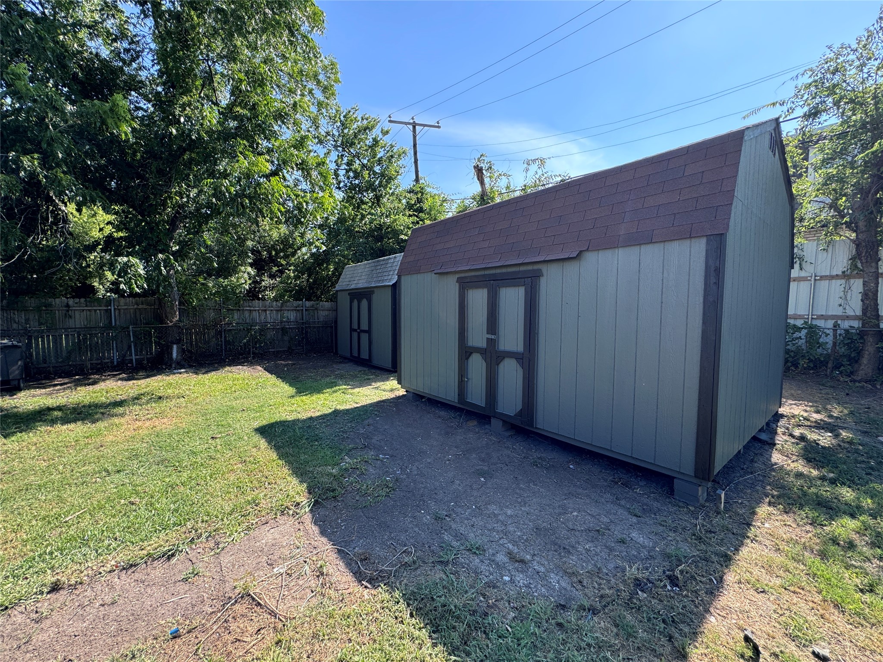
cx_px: 442
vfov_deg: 85.7
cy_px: 331
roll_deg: -1.8
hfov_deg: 102.1
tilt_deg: -4.1
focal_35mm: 14
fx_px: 357
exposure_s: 1/361
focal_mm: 2.22
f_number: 2.2
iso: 40
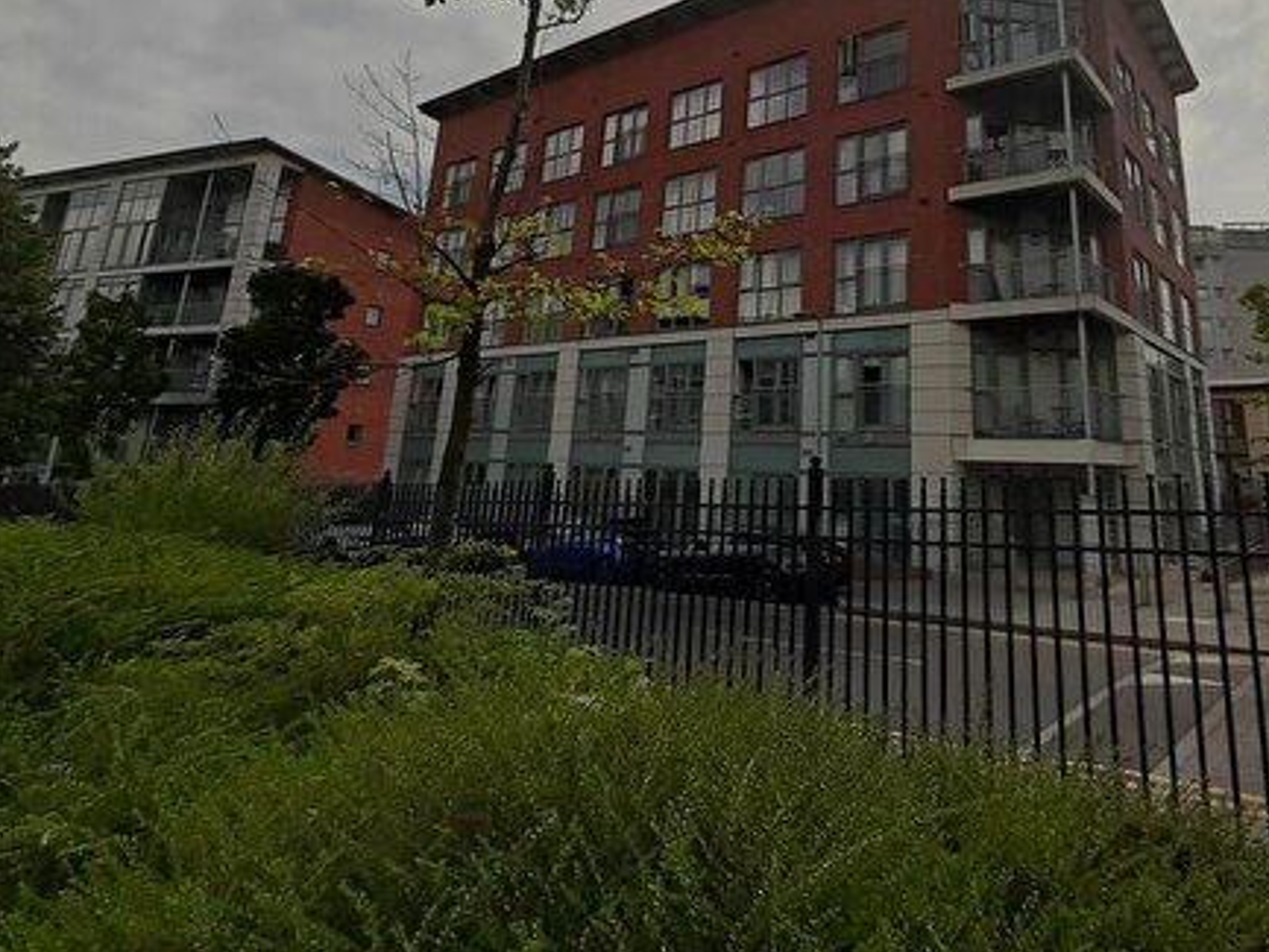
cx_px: 812
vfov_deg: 60.3
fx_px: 770
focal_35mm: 21
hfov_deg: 77.2
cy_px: 248
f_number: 2.2
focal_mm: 1.42
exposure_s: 1/3984
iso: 40
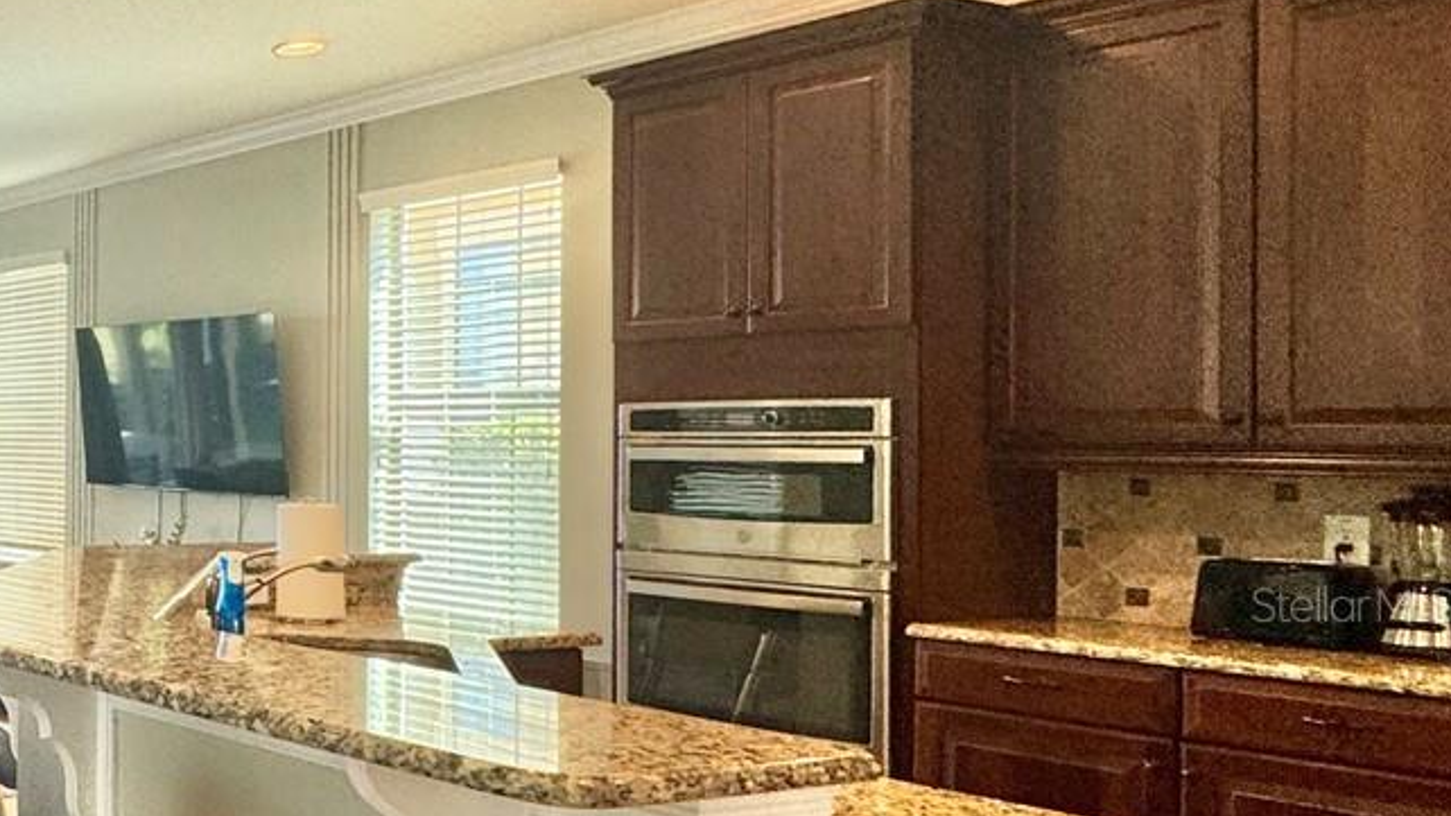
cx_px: -344
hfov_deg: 37.6
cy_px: 604
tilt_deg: -2.3
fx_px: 1462
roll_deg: -0.4
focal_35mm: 38
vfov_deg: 30.7
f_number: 2.2
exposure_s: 1/120
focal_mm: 2.22
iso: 160
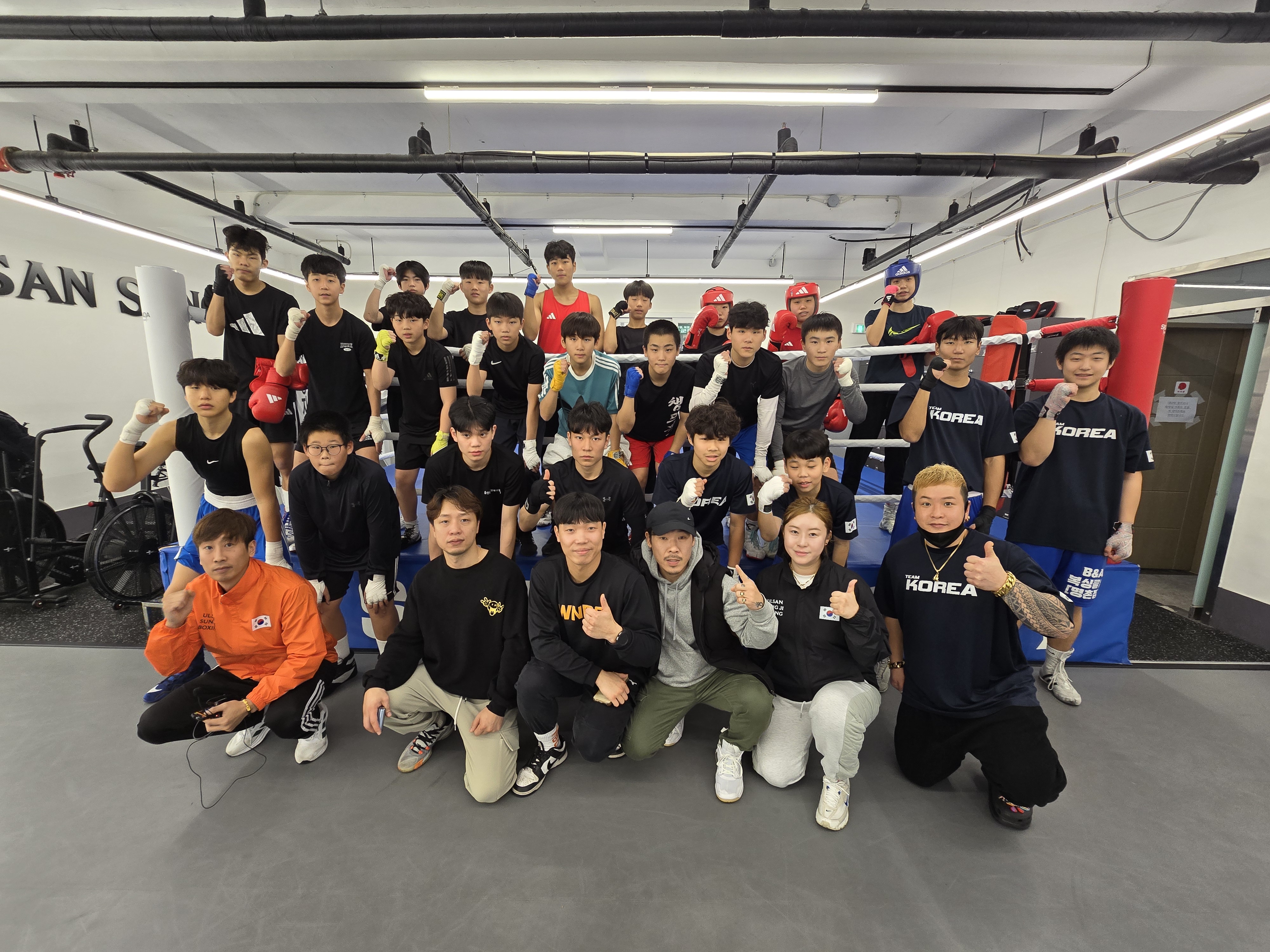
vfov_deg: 89.9
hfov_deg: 106.2
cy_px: 476
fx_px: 477
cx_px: 635
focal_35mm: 13
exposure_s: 1/60
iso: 100
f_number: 2.2
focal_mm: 2.2
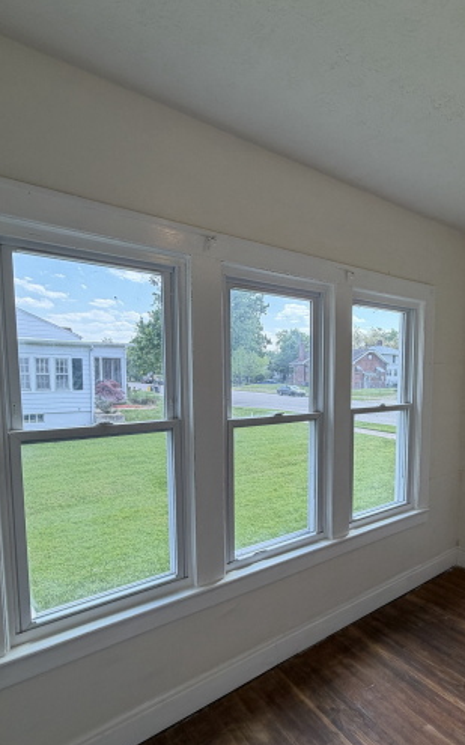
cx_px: 280
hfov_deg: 59.1
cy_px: 412
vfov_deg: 84.8
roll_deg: -0.9
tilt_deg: -5.6
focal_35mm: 20
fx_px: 406
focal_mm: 2.22
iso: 50
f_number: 2.2
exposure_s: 1/159
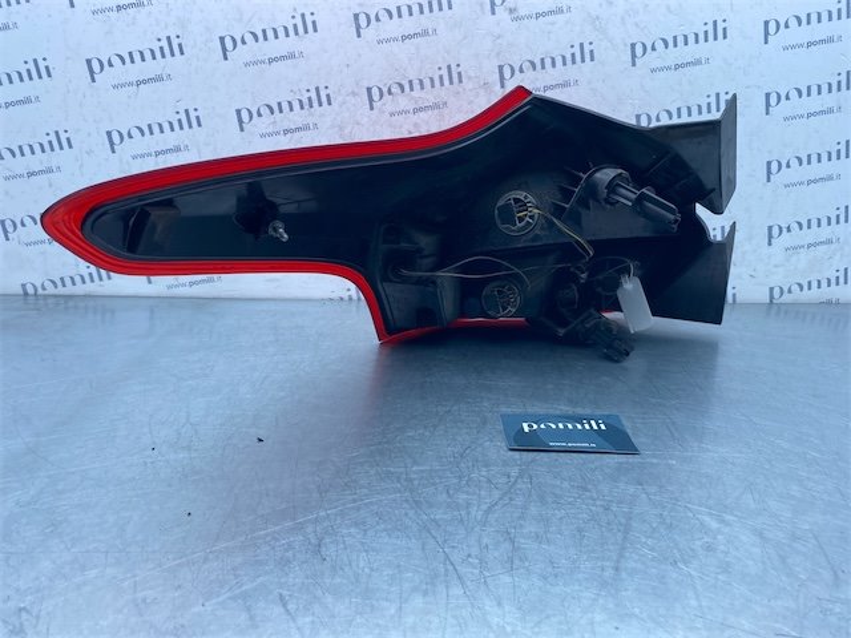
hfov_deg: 67.3
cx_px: 426
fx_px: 639
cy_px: 319
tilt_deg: -17.6
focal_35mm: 26
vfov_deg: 53.1
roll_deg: -1.0
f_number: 1.8
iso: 32
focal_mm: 4.25
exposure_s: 1/536
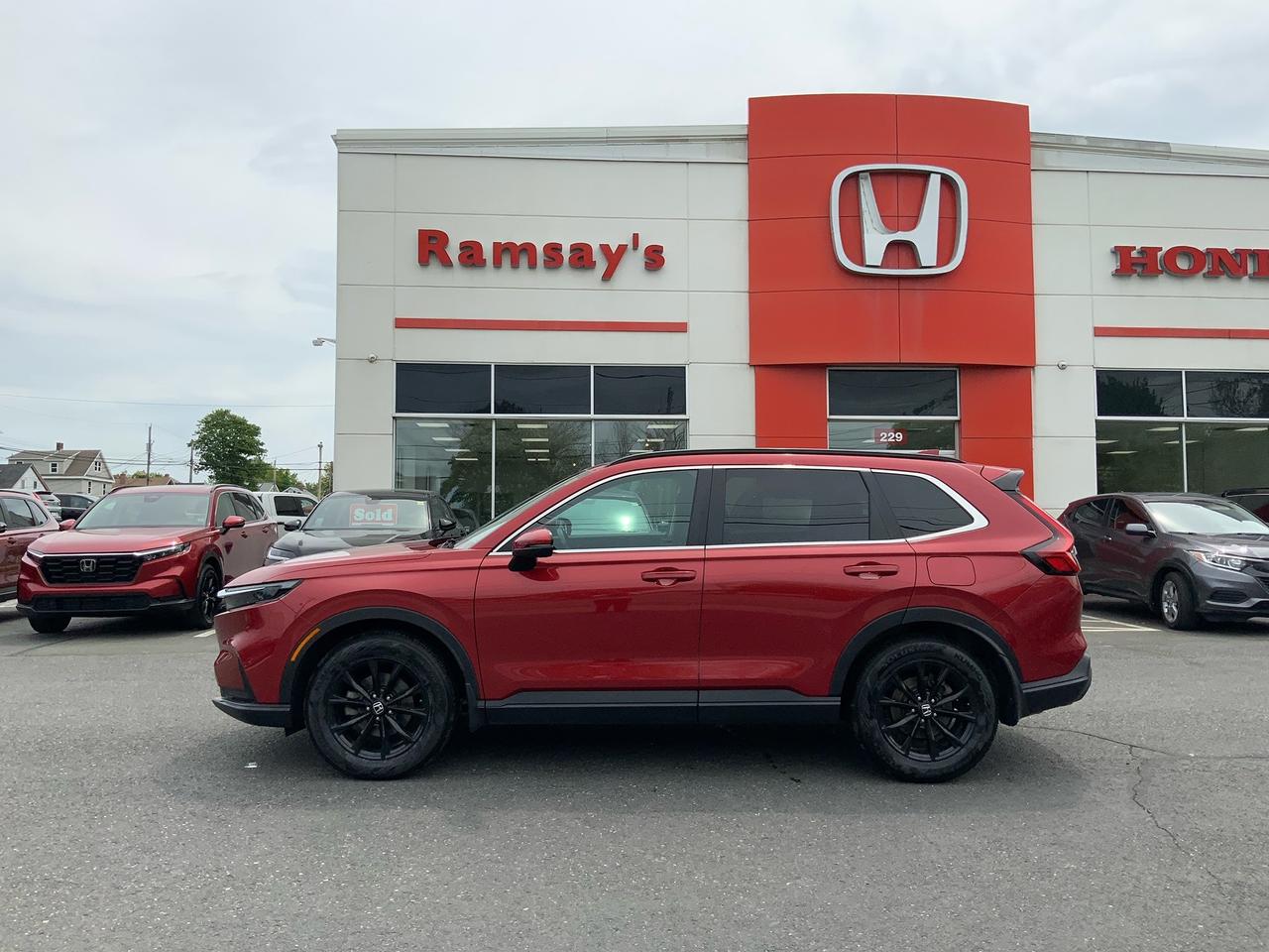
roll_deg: +0.0
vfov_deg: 48.2
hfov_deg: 61.7
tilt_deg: +4.8
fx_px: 1063
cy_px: 476
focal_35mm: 29
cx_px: 634
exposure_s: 1/2959
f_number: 1.8
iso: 20
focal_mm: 3
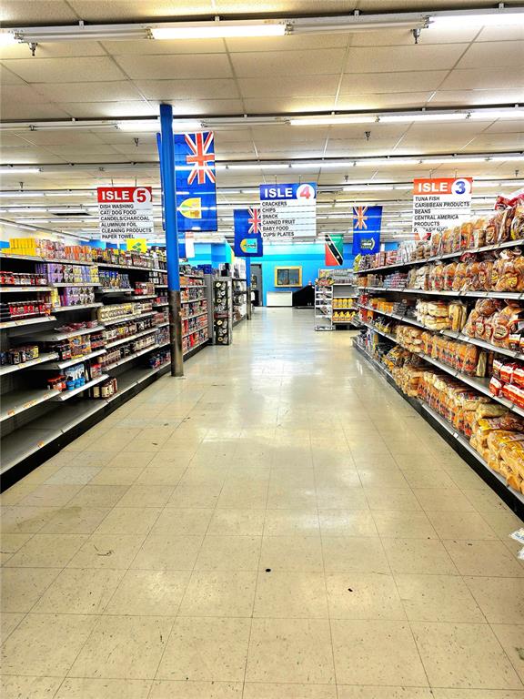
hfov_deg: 58.9
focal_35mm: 23
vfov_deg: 73.9
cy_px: 350
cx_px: 262
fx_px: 464
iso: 32
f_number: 1.7
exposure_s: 1/120
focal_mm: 6.3
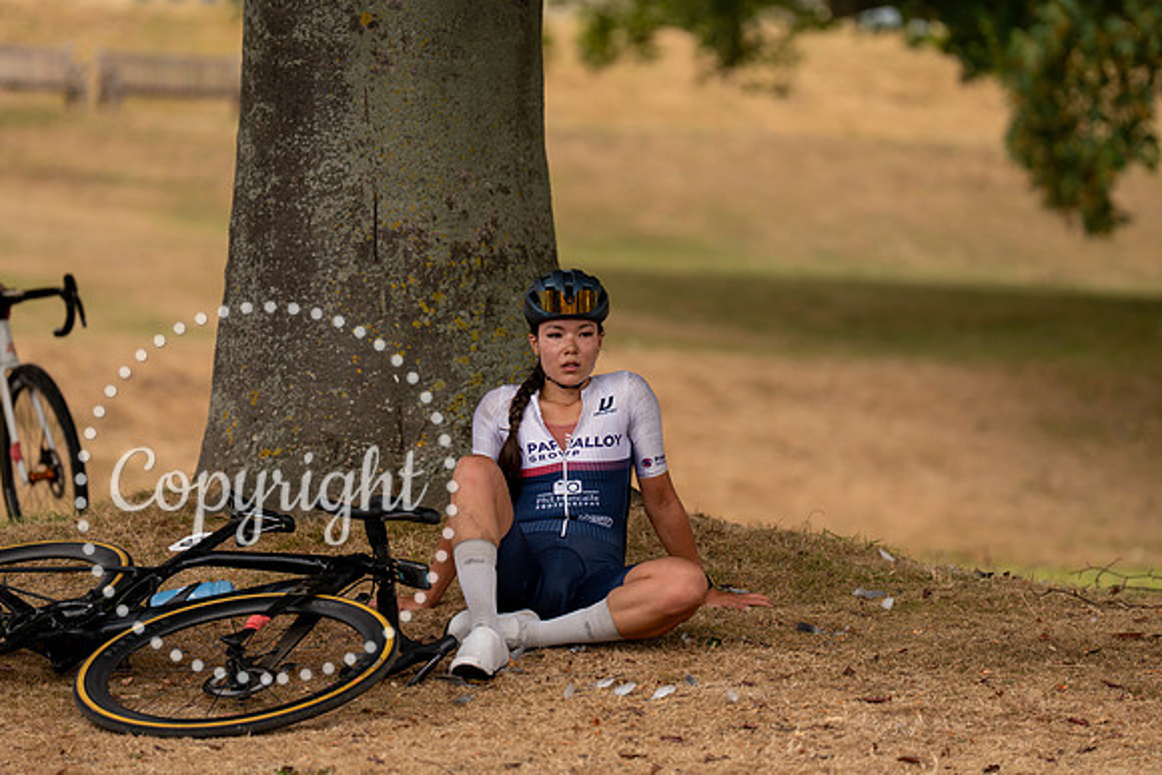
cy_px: 388
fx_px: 6457
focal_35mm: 200
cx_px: 581
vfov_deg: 6.9
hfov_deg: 10.3
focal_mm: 200
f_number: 3.5
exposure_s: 1/1000
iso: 250
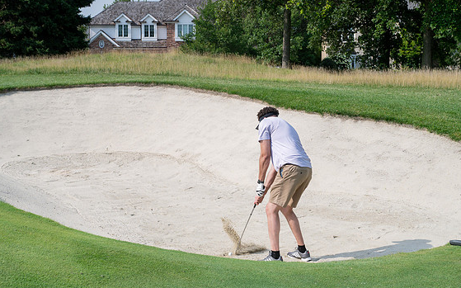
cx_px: 236
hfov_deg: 38.2
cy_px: 143
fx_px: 666
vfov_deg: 24.4
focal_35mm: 53
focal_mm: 50
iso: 250
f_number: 6.3
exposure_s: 1/2500
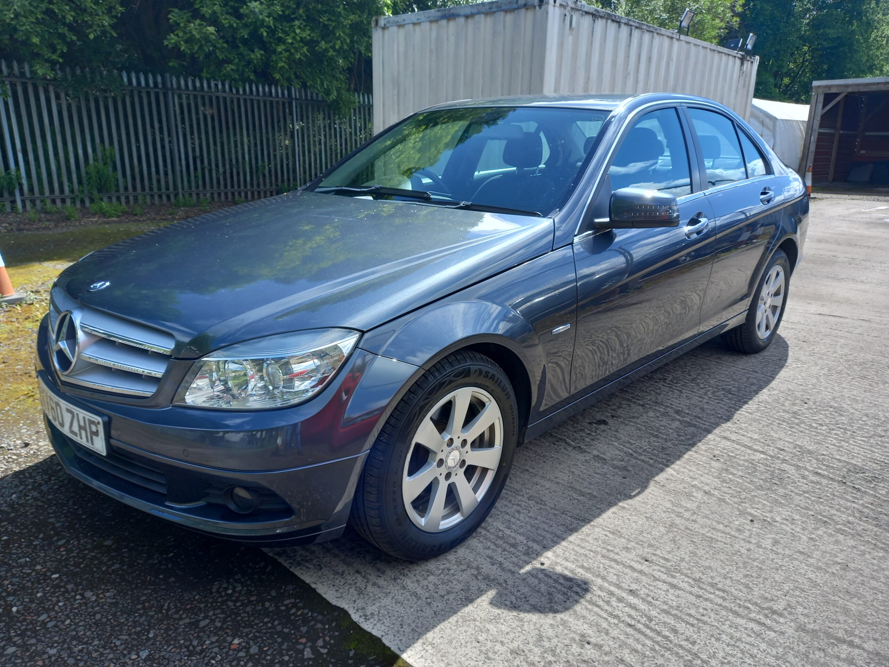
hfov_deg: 69.4
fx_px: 642
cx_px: 444
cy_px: 334
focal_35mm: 25
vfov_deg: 54.9
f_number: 2
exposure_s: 1/246
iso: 25
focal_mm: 4.6
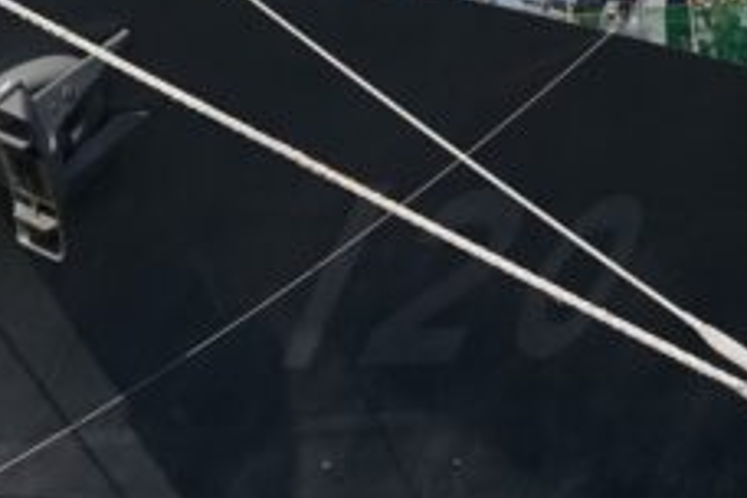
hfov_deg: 22.3
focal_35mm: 91
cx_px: 239
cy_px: -46
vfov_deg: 14.7
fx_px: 1888
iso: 800
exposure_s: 1/4000
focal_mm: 18
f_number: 8
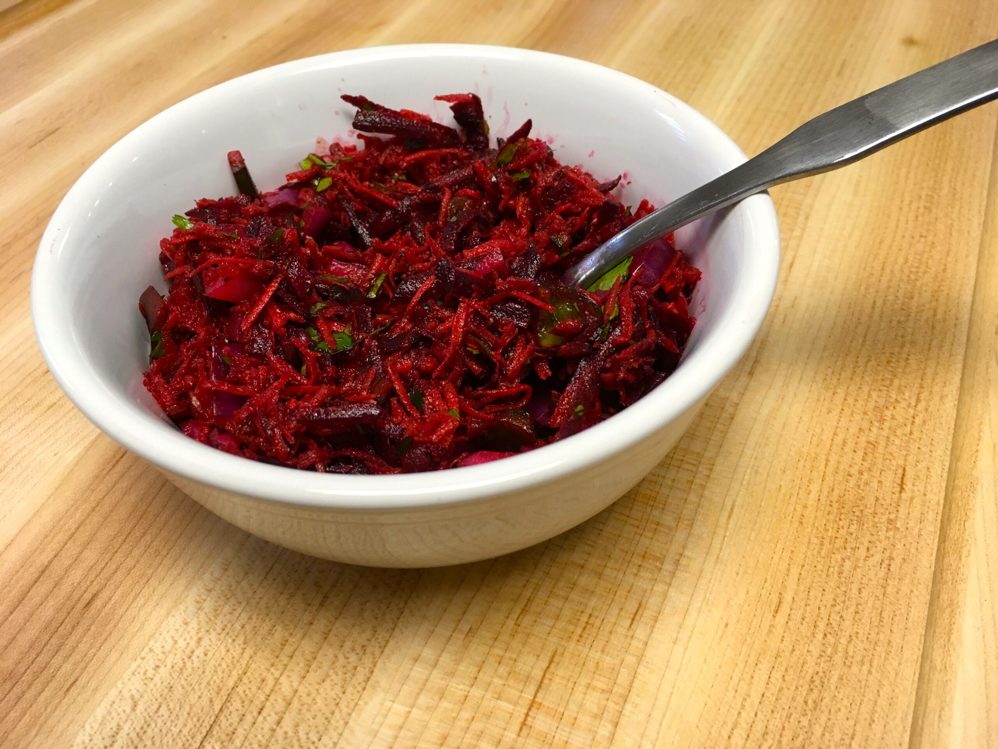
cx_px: 499
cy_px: 374
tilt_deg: -46.3
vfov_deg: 48.2
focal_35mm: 29
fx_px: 836
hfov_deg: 61.7
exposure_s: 1/30
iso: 40
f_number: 2.2
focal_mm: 4.15
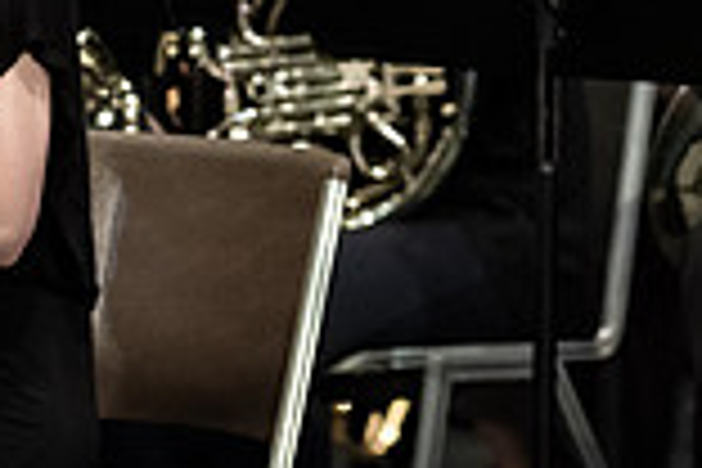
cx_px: 1062
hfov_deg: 1.8
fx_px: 21760
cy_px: -367
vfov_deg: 1.2
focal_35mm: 1116
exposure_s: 1/250
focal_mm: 300
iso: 4000
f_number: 3.2
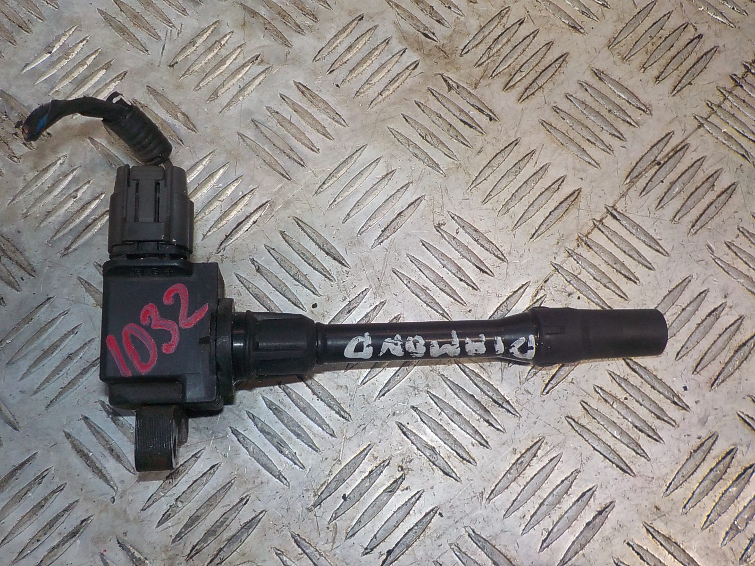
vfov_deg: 46.8
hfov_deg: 60.0
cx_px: 378
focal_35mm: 30
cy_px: 283
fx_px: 654
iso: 200
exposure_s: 1/30
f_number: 3.3
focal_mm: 4.1
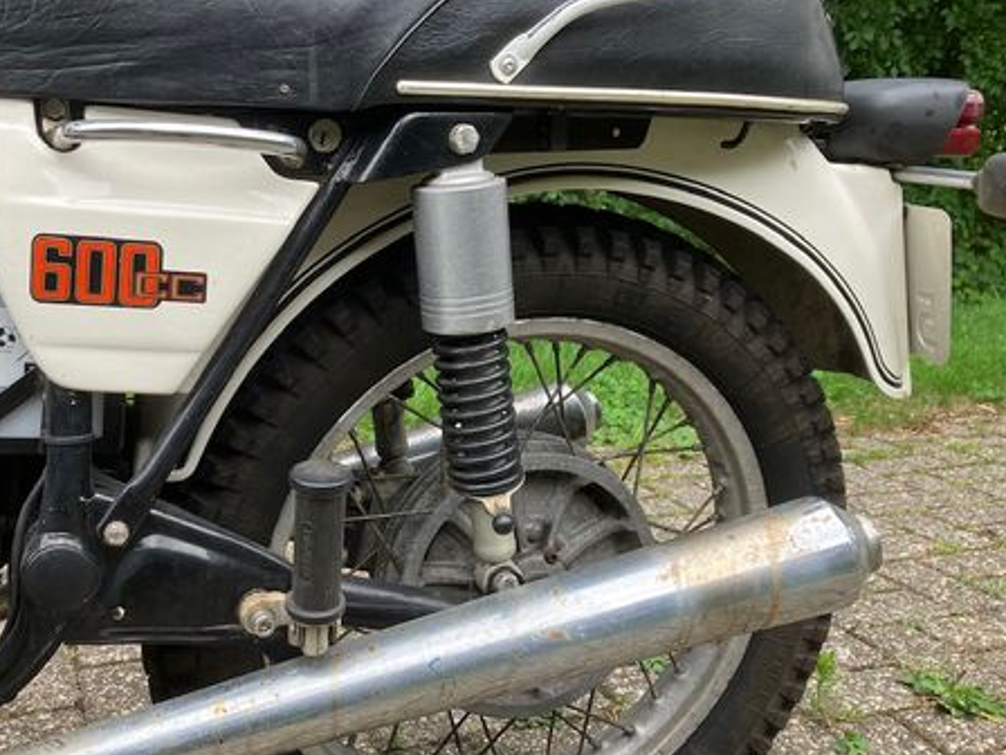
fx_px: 1162
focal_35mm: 40
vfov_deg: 36.0
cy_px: 371
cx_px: 404
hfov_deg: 46.5
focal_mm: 3.99
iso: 25
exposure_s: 1/159
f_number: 1.8
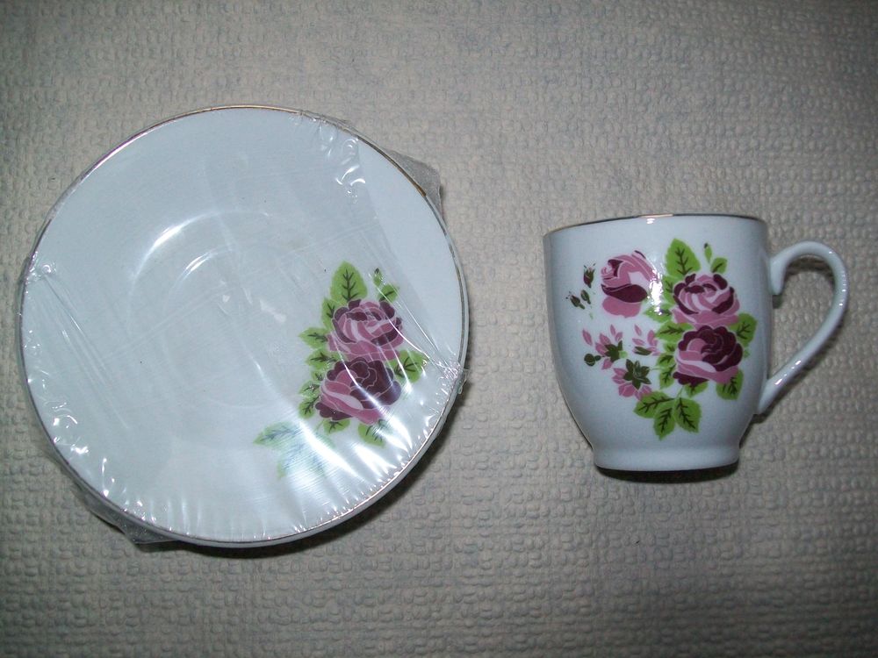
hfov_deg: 54.0
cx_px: 439
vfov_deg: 41.8
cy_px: 329
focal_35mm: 34
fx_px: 862
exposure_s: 1/60
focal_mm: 6.1
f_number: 2.7
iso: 160
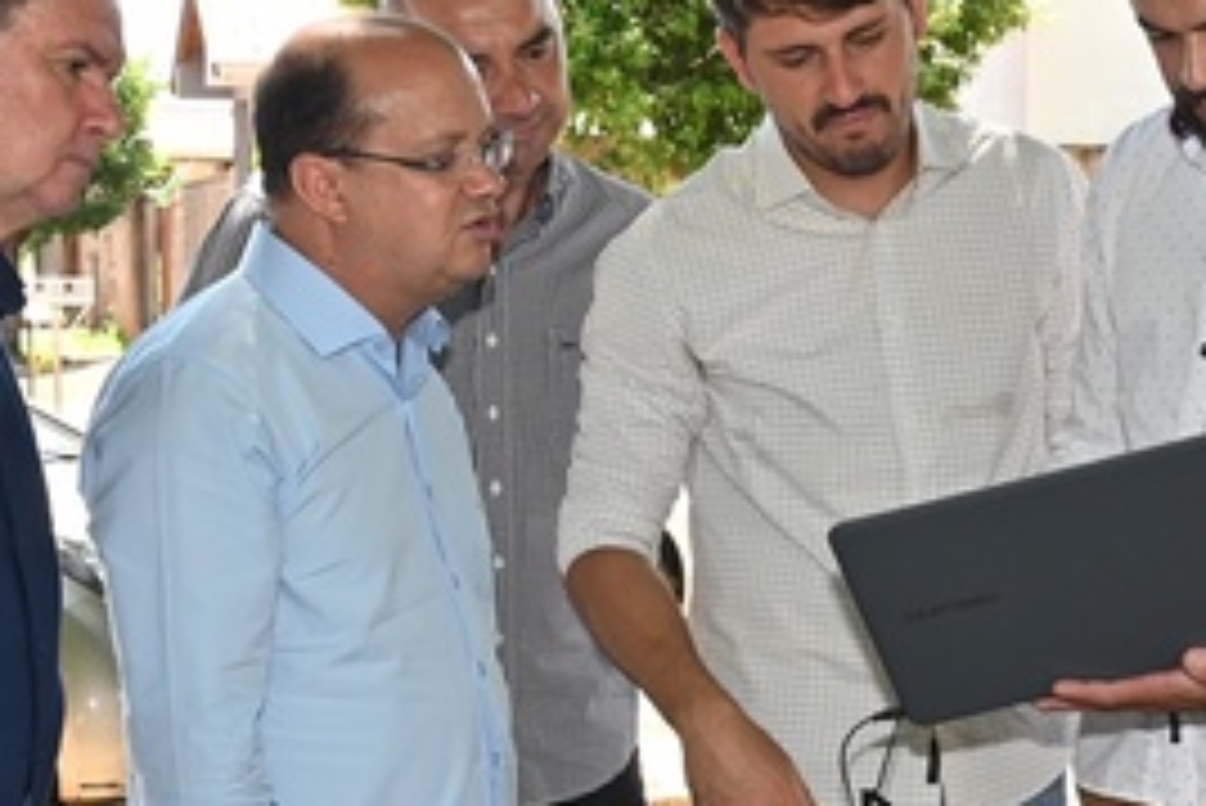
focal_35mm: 104
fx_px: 3486
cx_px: 1062
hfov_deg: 19.3
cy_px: 646
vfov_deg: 13.1
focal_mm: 31
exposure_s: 1/200
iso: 560
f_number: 8
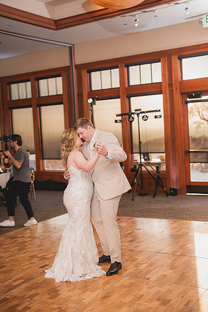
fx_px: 433
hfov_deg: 27.0
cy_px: 156
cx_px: 104
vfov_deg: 39.6
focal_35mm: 50
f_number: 1.8
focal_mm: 50
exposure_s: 1/250
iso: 125
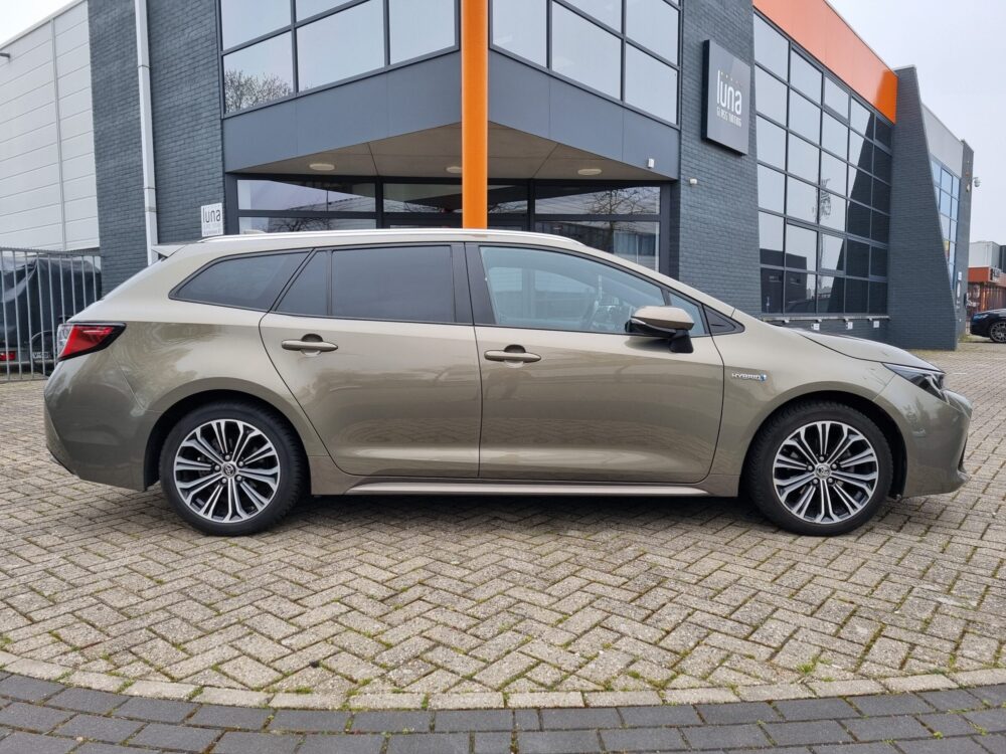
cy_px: 377
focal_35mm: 26
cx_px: 503
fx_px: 756
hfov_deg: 67.3
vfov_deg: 53.1
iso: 50
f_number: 1.8
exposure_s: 1/566
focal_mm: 5.4
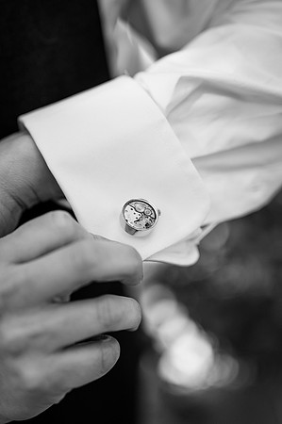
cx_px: 141
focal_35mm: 50
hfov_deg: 26.9
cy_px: 212
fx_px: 589
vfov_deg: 39.6
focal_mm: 50
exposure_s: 1/320
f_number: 1.8
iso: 100
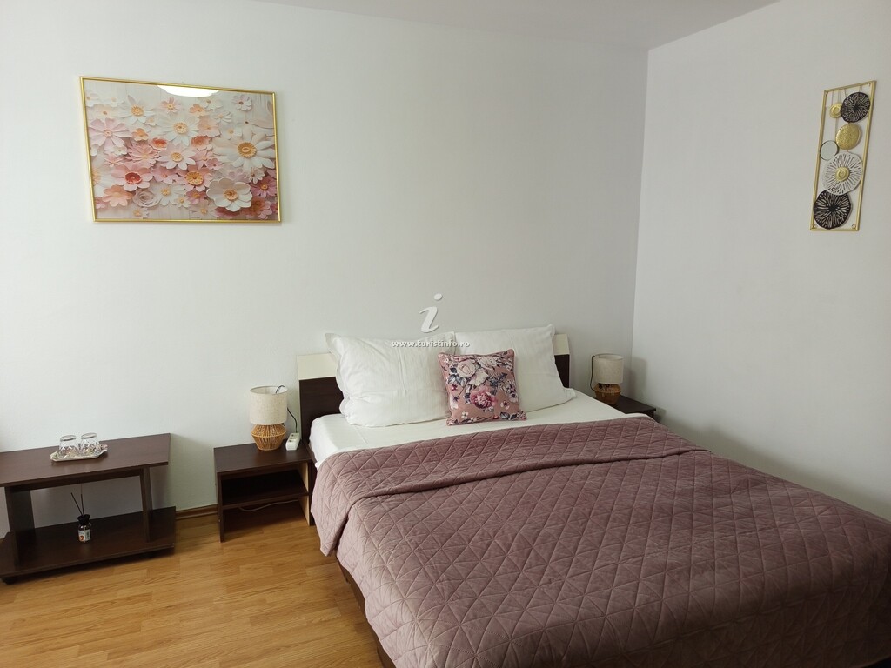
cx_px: 446
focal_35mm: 24
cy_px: 334
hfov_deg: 71.6
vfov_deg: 56.8
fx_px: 618
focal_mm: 5.24
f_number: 1.7
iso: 314
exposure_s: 1/50
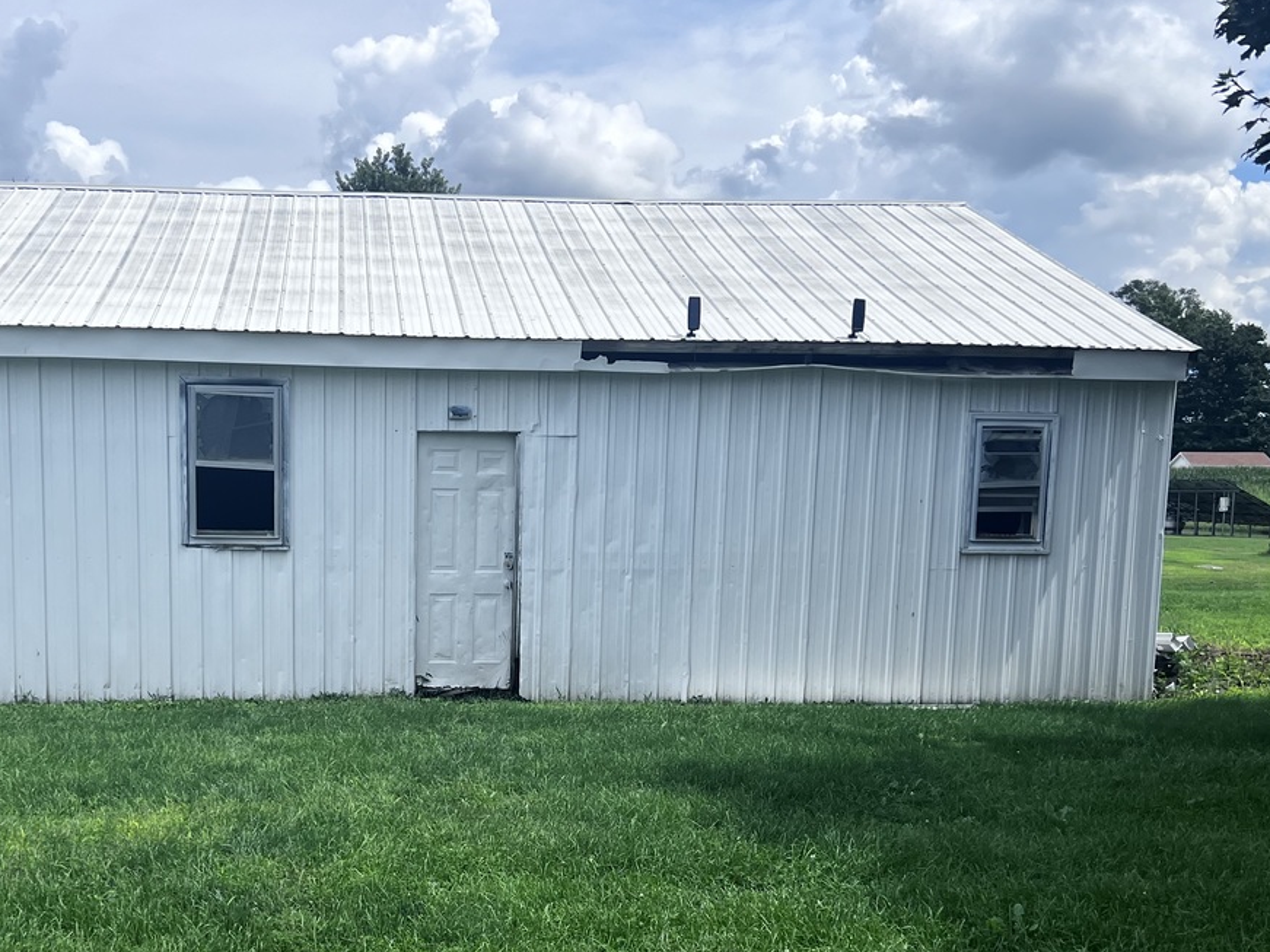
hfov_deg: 43.3
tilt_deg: -8.4
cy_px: 676
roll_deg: -0.1
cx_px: 442
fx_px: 1577
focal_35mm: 43
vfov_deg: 33.1
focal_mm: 5.7
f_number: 1.5
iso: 50
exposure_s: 1/6579
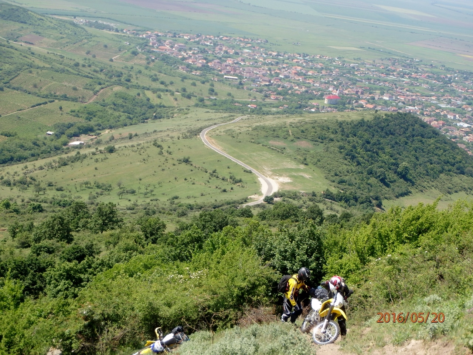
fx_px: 820
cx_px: 236
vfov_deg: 24.4
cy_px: 178
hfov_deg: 32.2
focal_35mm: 60
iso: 125
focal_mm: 10.7
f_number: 5.3
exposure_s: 1/400
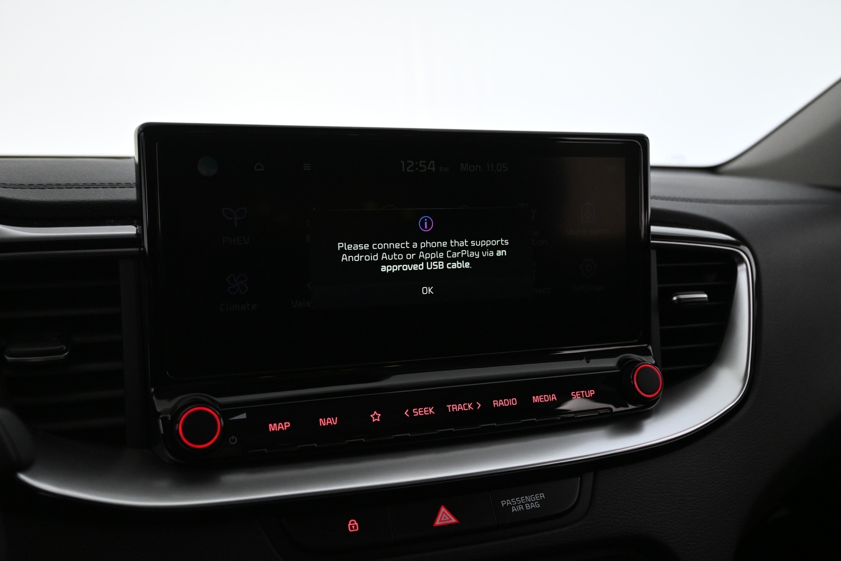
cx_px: 420
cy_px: 280
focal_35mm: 34
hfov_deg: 56.1
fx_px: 788
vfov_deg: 39.1
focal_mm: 22.5
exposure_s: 1/40
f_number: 4
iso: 2200
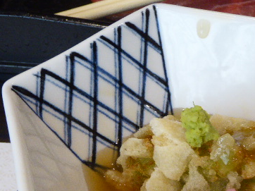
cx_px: 207
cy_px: 144
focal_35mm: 122
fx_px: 898
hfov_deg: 16.0
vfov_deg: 12.1
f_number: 4.4
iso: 400
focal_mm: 11.7
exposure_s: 1/20
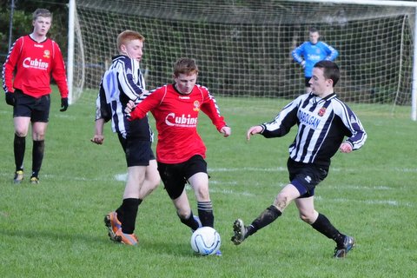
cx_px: 208
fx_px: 2015
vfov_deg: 7.9
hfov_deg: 11.8
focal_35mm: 174
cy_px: 139
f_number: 4.8
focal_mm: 116
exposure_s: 1/1250
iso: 800
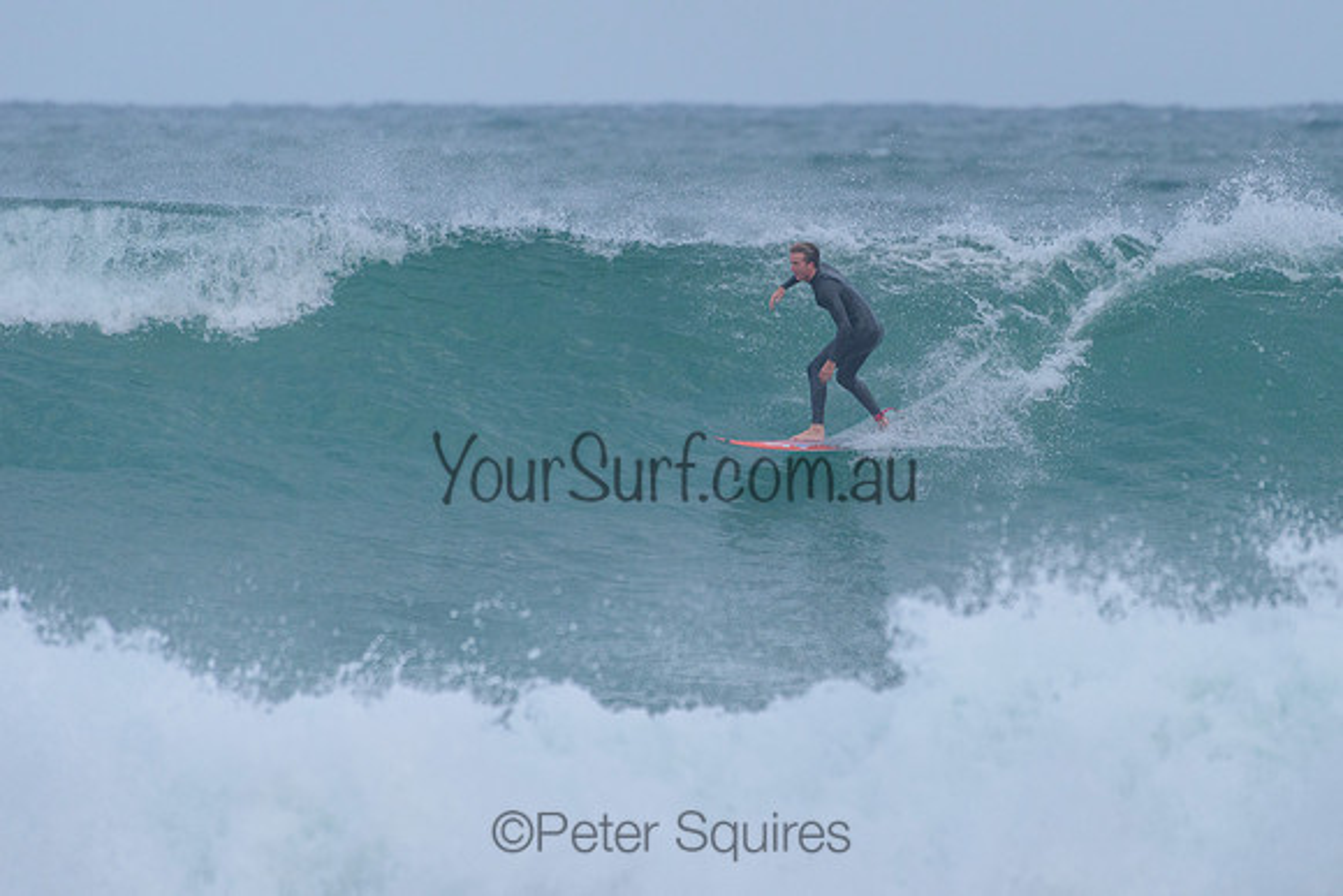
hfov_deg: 3.4
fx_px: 22856
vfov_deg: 2.2
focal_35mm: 613
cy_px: 442
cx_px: 809
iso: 1000
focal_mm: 500
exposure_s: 1/2000
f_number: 5.6
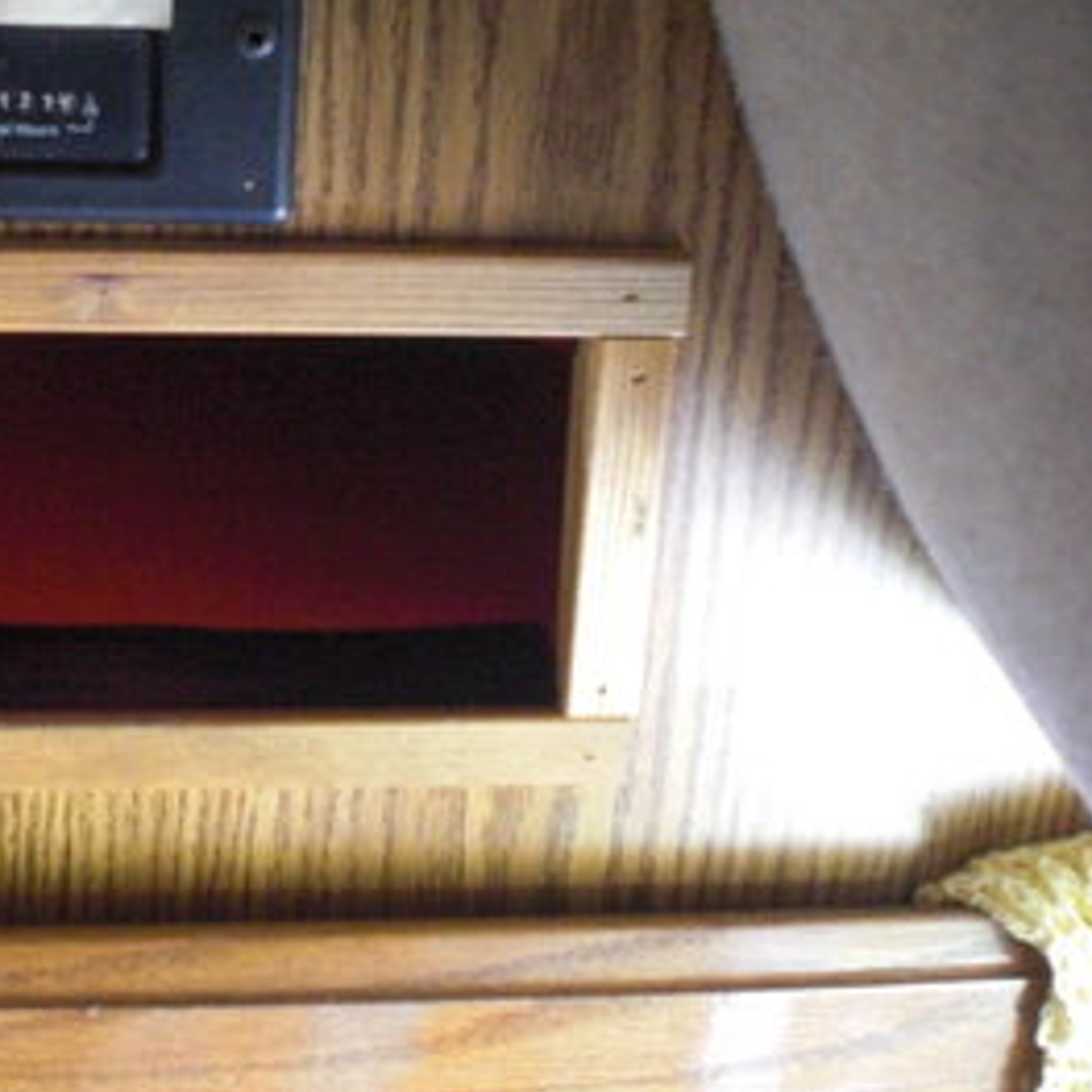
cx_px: 274
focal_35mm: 51
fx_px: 1820
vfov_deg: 33.4
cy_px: 482
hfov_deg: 32.8
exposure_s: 1/80
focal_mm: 6.3
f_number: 3.1
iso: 800
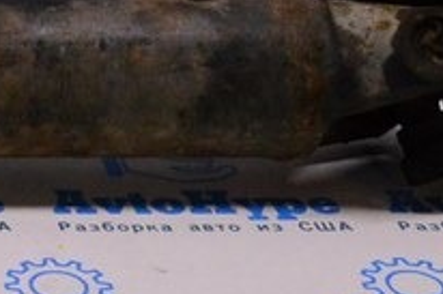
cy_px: -29
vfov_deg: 7.6
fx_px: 2201
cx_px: -374
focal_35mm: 179
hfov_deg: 10.7
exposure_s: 1/320
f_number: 8
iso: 3200
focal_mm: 24
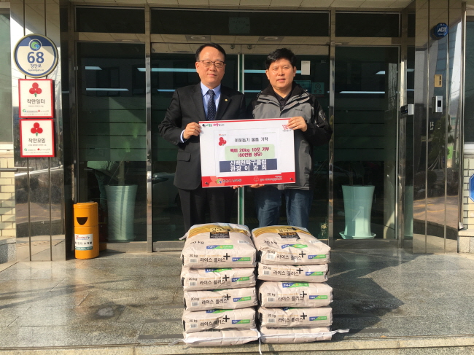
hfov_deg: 61.7
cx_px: 237
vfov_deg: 48.2
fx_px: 397
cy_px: 178
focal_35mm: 29
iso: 25
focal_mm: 4.15
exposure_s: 1/916
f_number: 2.2
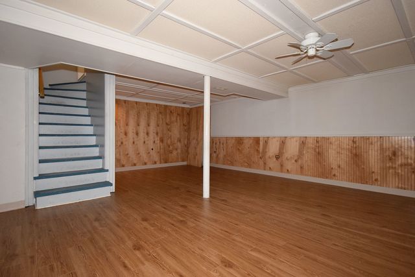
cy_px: 138
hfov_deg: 90.0
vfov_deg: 67.4
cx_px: 208
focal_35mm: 18
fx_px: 208
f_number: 4.5
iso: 1600
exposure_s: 1/60
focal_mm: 12
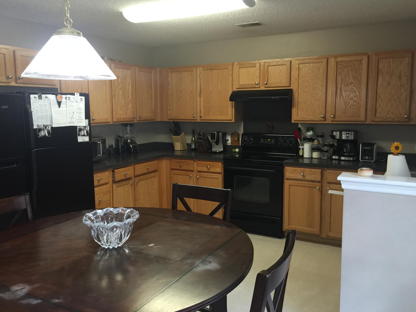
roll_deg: -1.1
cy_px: 152
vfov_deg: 46.8
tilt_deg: -6.6
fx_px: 361
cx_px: 205
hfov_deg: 60.0
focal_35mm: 30
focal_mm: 4.15
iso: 100
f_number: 2.2
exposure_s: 1/15
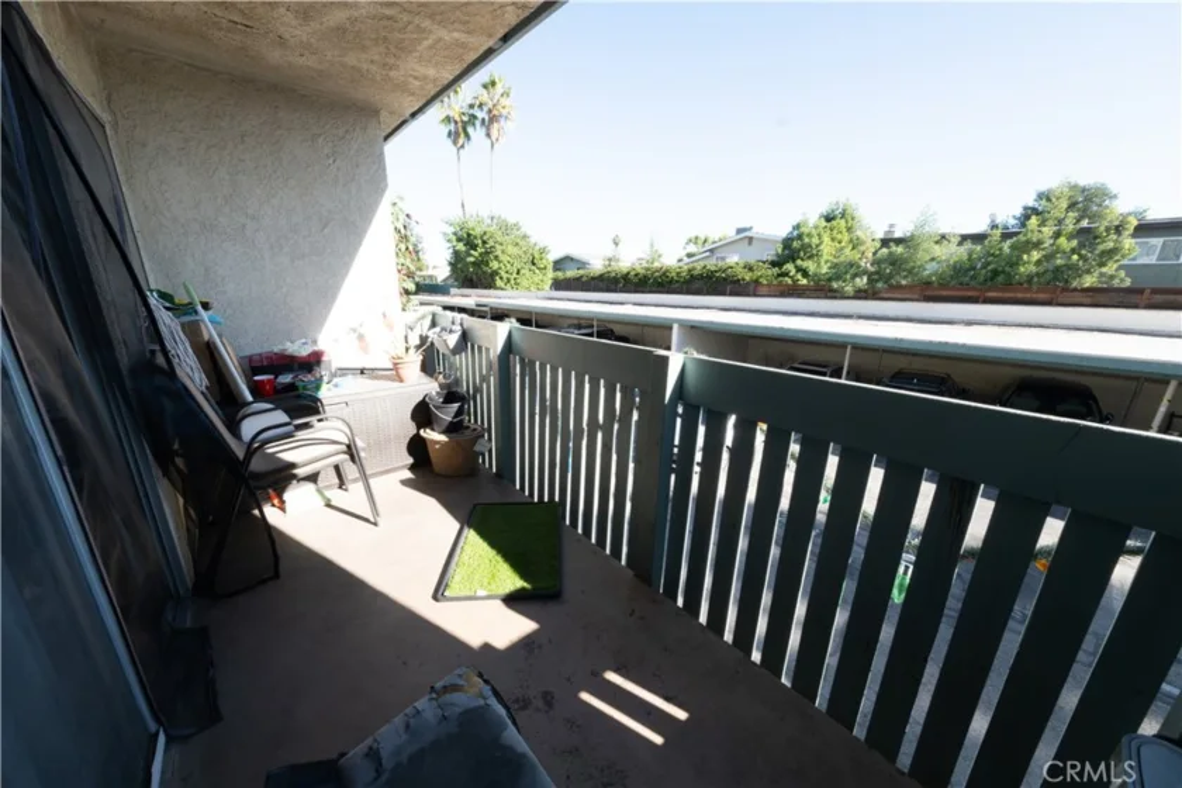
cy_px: 394
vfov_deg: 90.0
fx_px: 394
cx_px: 591
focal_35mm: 12
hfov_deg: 112.6
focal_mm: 8
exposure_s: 1/20
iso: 250
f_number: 16
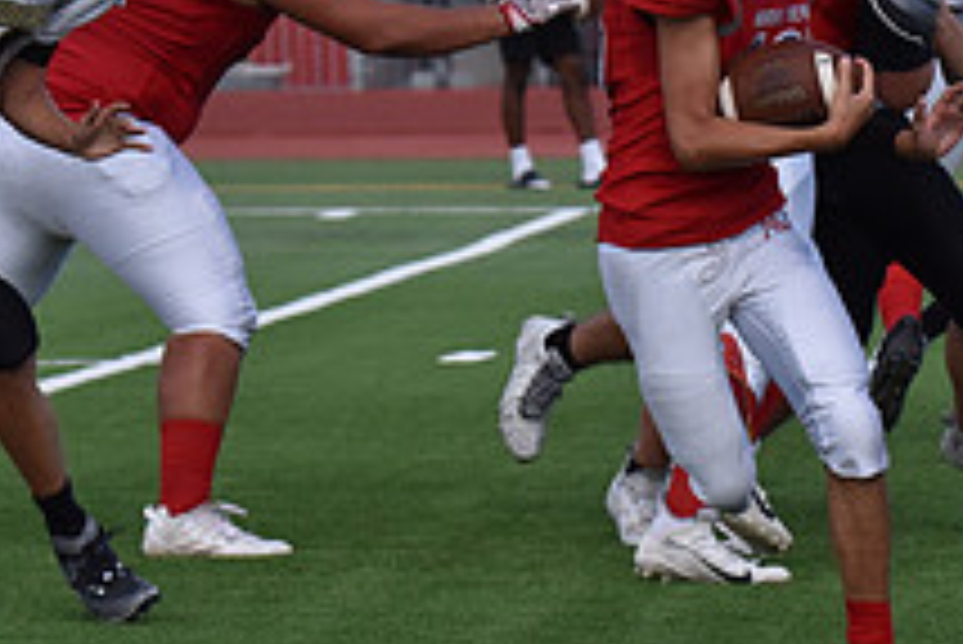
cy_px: 151
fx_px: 13036
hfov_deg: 4.2
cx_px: 788
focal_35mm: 487
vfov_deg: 2.8
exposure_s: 1/3200
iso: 1250
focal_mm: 180
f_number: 8
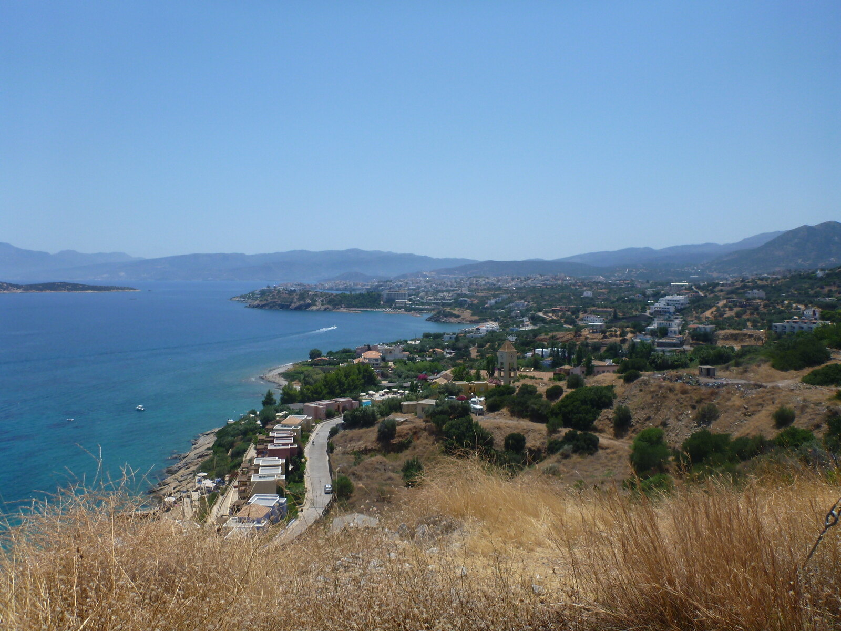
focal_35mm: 28
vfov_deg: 49.7
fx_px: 680
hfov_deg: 63.4
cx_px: 420
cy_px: 316
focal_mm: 4.9
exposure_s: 1/160
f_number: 10
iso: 100
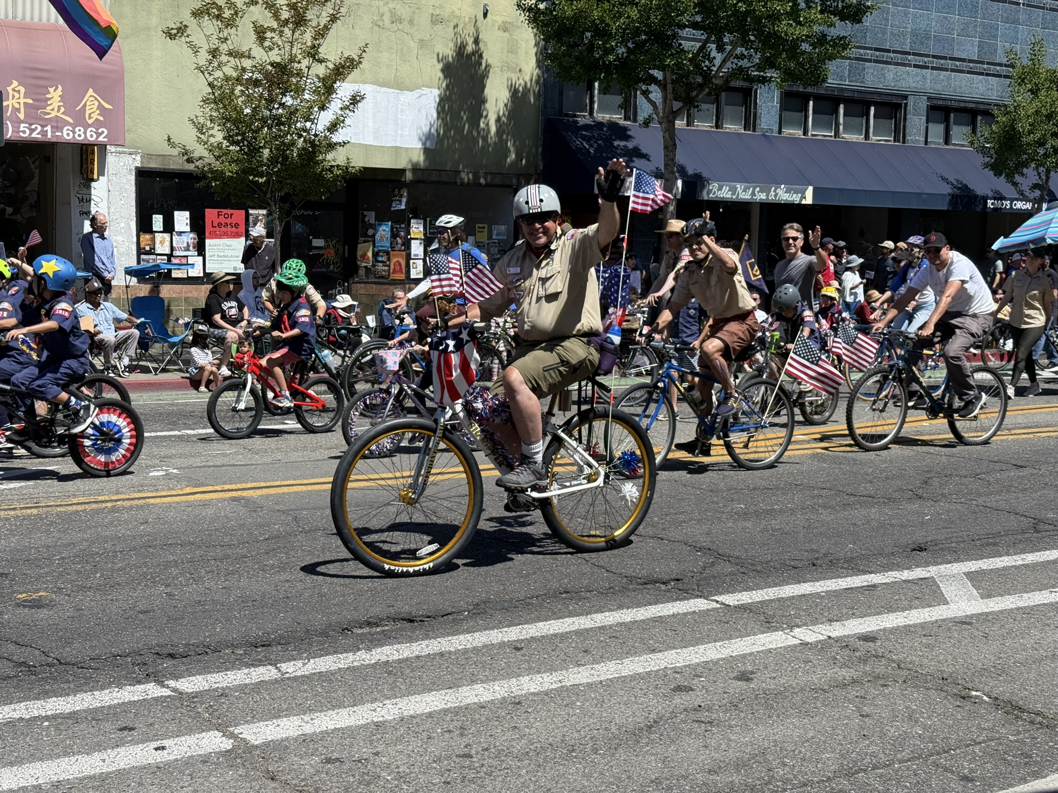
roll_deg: -1.9
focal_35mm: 48
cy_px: 396
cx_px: 529
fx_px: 1467
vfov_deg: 30.3
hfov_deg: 39.7
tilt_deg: -6.7
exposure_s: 1/3534
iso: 64
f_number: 1.78
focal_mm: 6.76
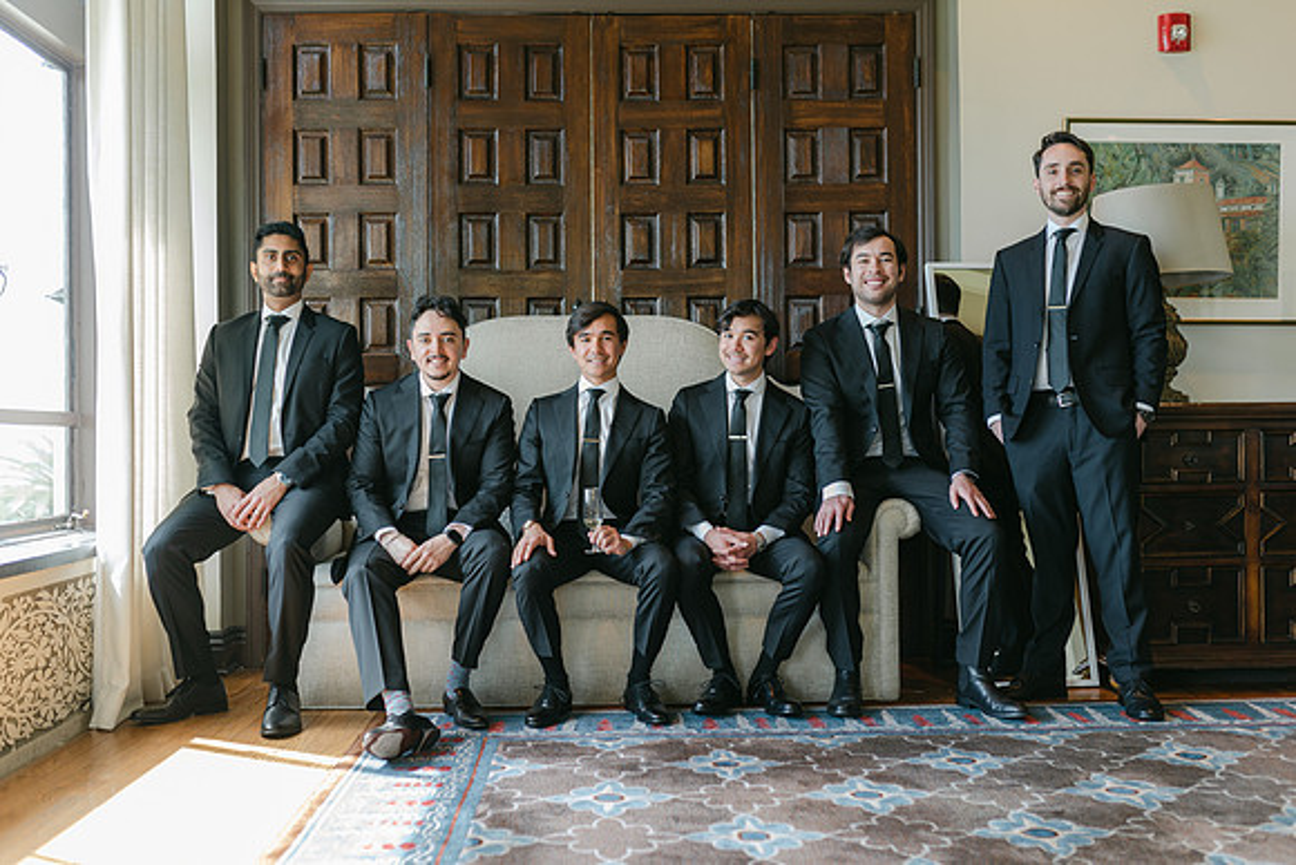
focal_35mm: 36
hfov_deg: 52.8
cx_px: 635
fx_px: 1304
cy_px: 433
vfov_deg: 36.7
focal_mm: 35
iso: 180
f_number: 2
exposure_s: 1/125
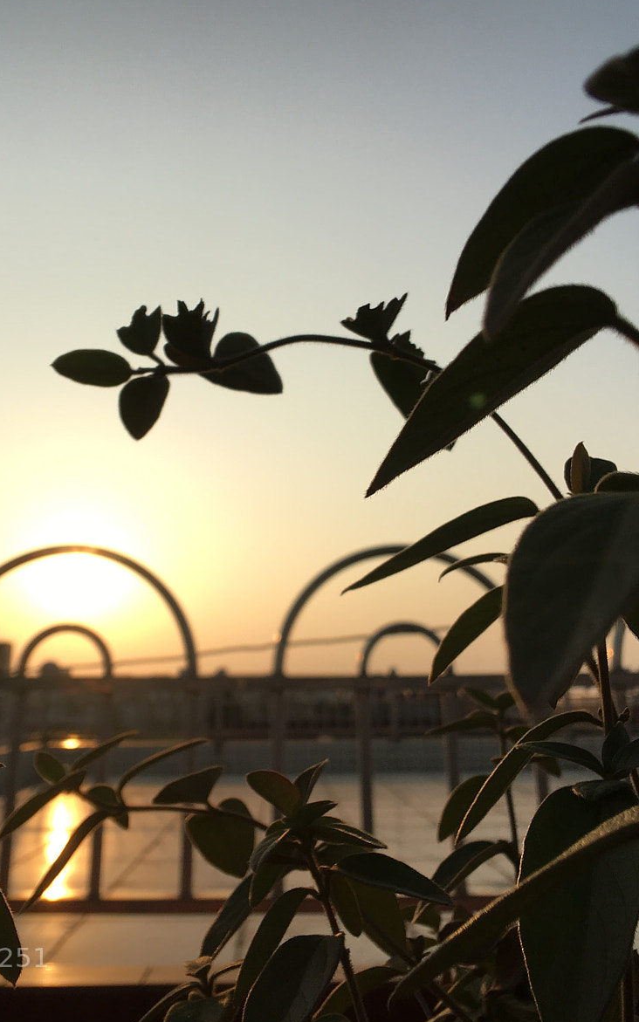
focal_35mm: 42
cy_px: 503
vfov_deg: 47.2
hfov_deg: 30.5
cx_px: 290
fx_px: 1170
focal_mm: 4.15
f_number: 2.2
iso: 25
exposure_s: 1/541
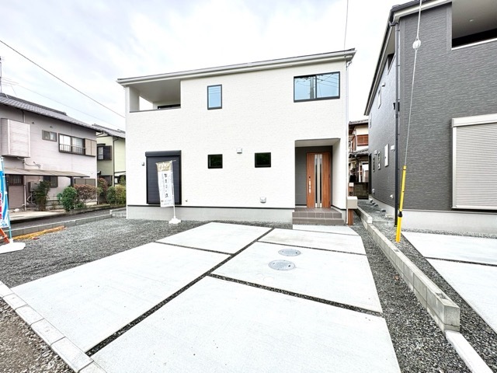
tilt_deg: -0.3
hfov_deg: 102.1
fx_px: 201
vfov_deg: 85.7
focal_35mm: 14
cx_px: 248
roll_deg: -0.3
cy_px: 186
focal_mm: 2.22
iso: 64
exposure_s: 1/153
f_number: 2.2
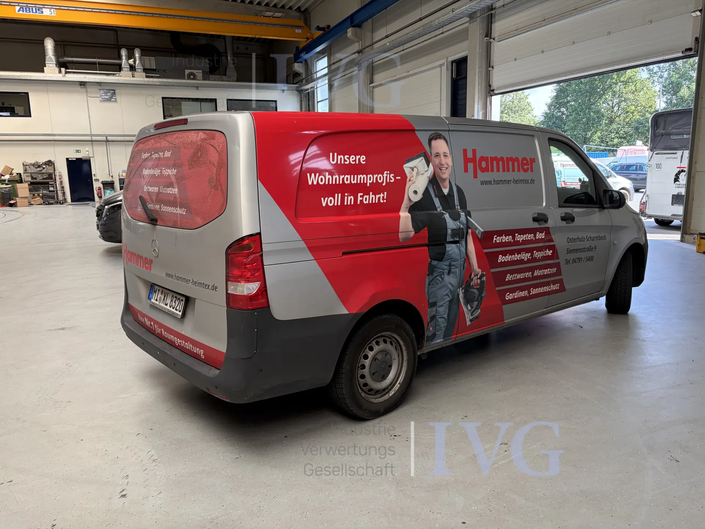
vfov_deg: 53.1
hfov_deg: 67.3
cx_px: 352
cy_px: 264
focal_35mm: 26
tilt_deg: -10.7
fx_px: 530
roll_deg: +0.9
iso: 80
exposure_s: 1/206
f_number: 1.6
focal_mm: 5.96
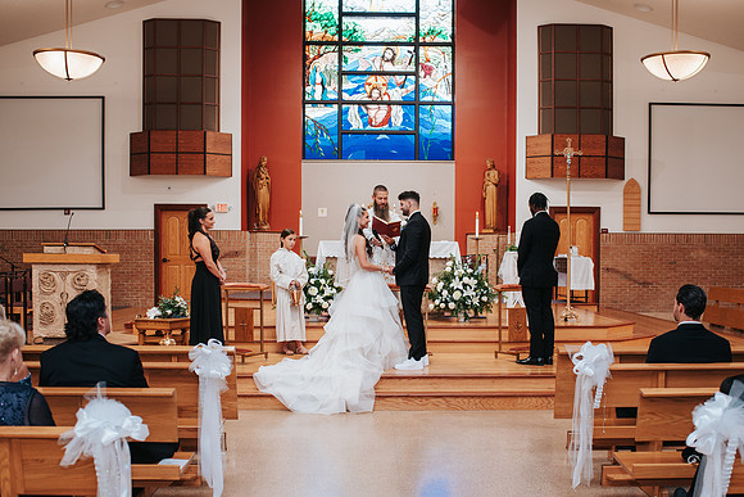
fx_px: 884
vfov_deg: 31.3
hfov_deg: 45.6
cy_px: 296
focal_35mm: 43
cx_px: 399
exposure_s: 1/125
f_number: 2.8
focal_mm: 35
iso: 500
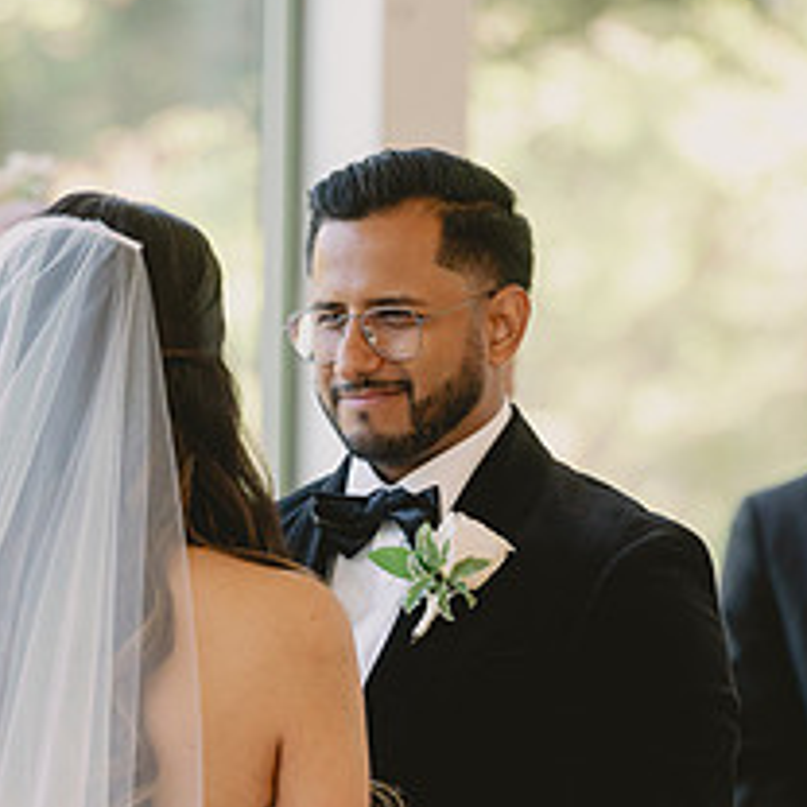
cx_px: 328
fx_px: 9706
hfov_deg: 4.8
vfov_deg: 4.8
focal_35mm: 368
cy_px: 780
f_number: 2.8
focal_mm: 200
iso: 1250
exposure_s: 1/320
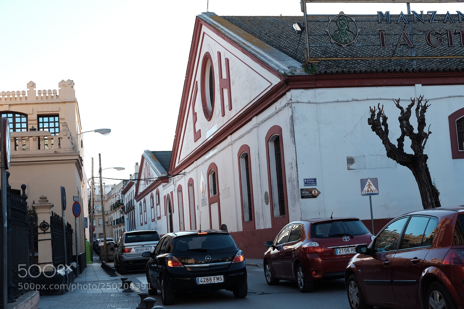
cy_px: 154
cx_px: 232
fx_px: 683
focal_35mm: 53
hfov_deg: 37.5
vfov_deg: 25.5
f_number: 5.6
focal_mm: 35
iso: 200
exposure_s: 1/240
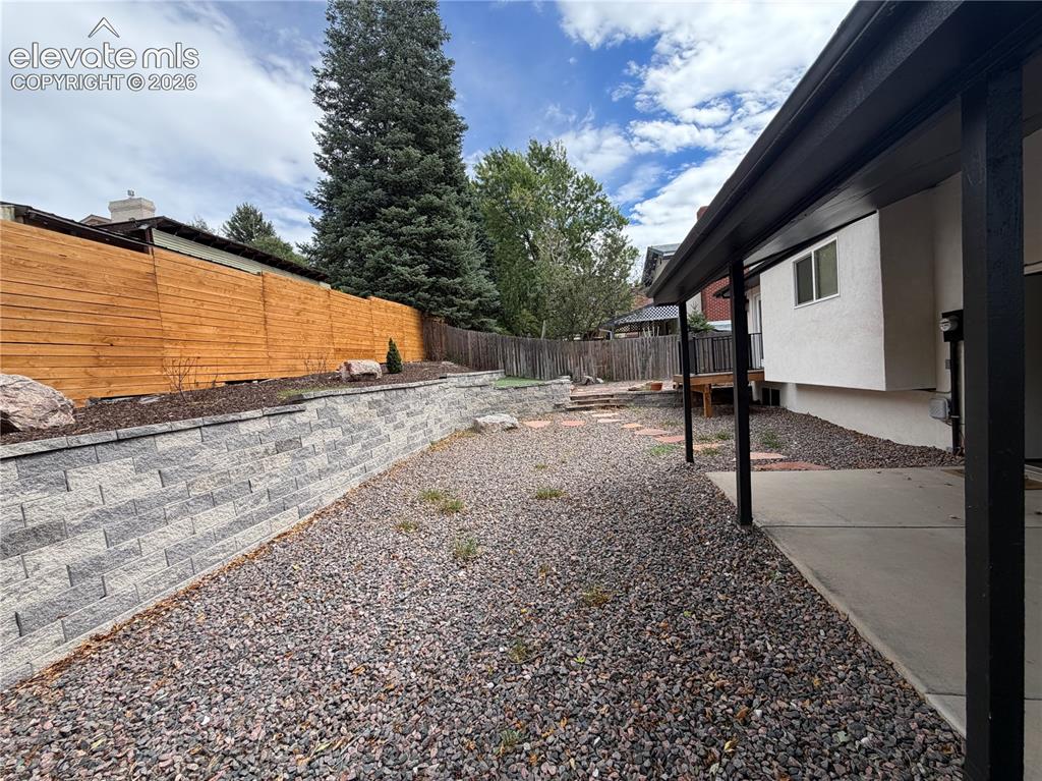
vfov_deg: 85.6
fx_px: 421
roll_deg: +1.7
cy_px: 390
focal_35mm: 14
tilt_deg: -0.7
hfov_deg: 102.1
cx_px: 521
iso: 40
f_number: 2.2
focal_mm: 2.22
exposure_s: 1/613
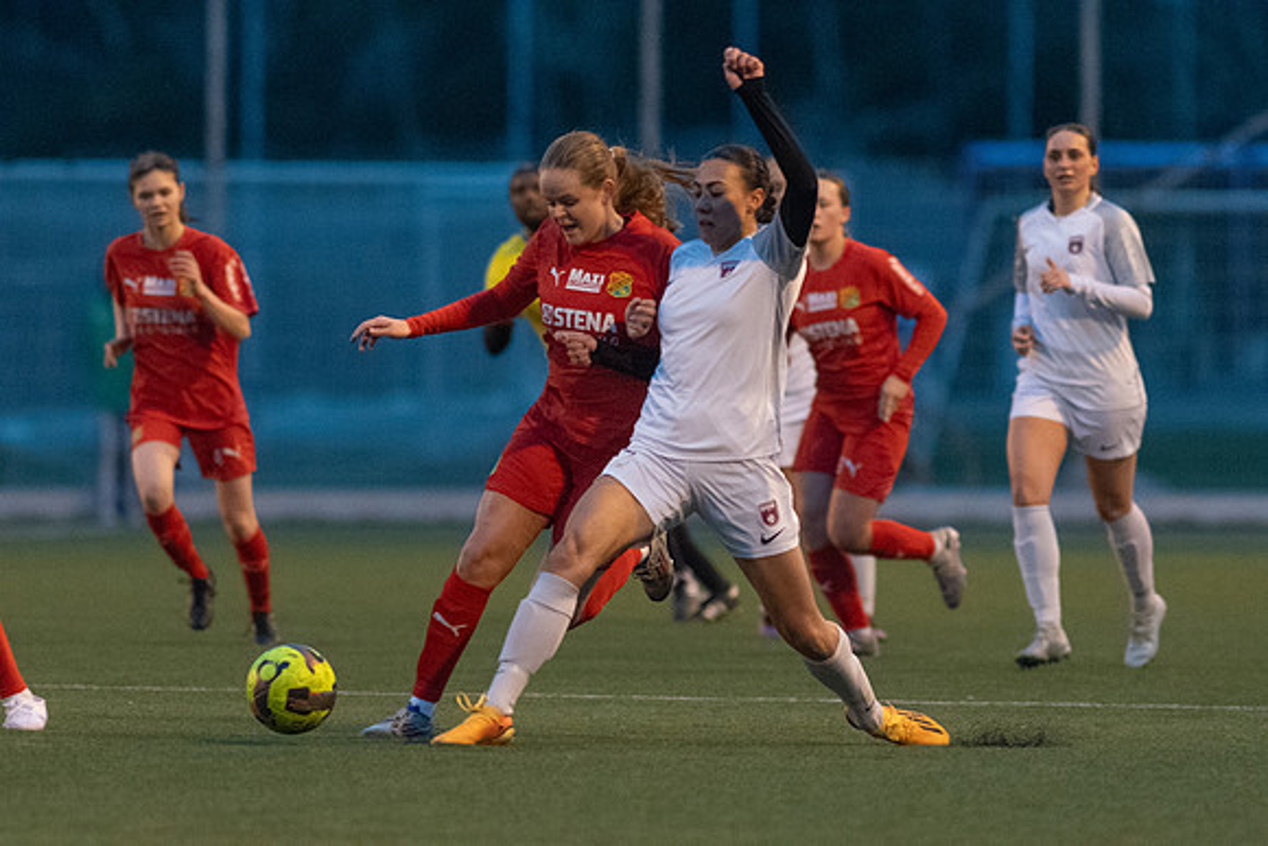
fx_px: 21137
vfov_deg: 2.3
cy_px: 423
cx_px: 634
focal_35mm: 600
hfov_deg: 3.4
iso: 8000
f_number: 3.2
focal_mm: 300
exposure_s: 1/800
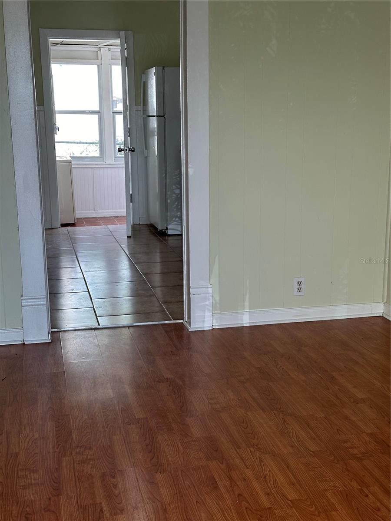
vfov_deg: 39.7
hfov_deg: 30.3
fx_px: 723
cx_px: 196
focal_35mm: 48
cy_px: 260
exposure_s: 1/120
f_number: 1.78
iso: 64
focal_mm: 6.86
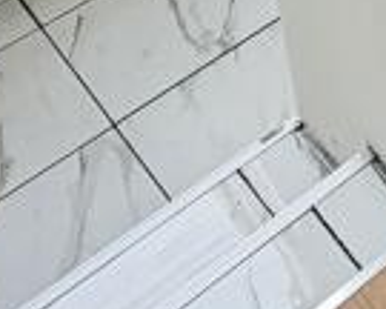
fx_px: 1188
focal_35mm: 104
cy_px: -524
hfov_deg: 13.5
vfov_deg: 11.2
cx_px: 921
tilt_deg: -26.0
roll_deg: -7.7
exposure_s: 1/121
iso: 80
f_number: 2.2
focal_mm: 2.22
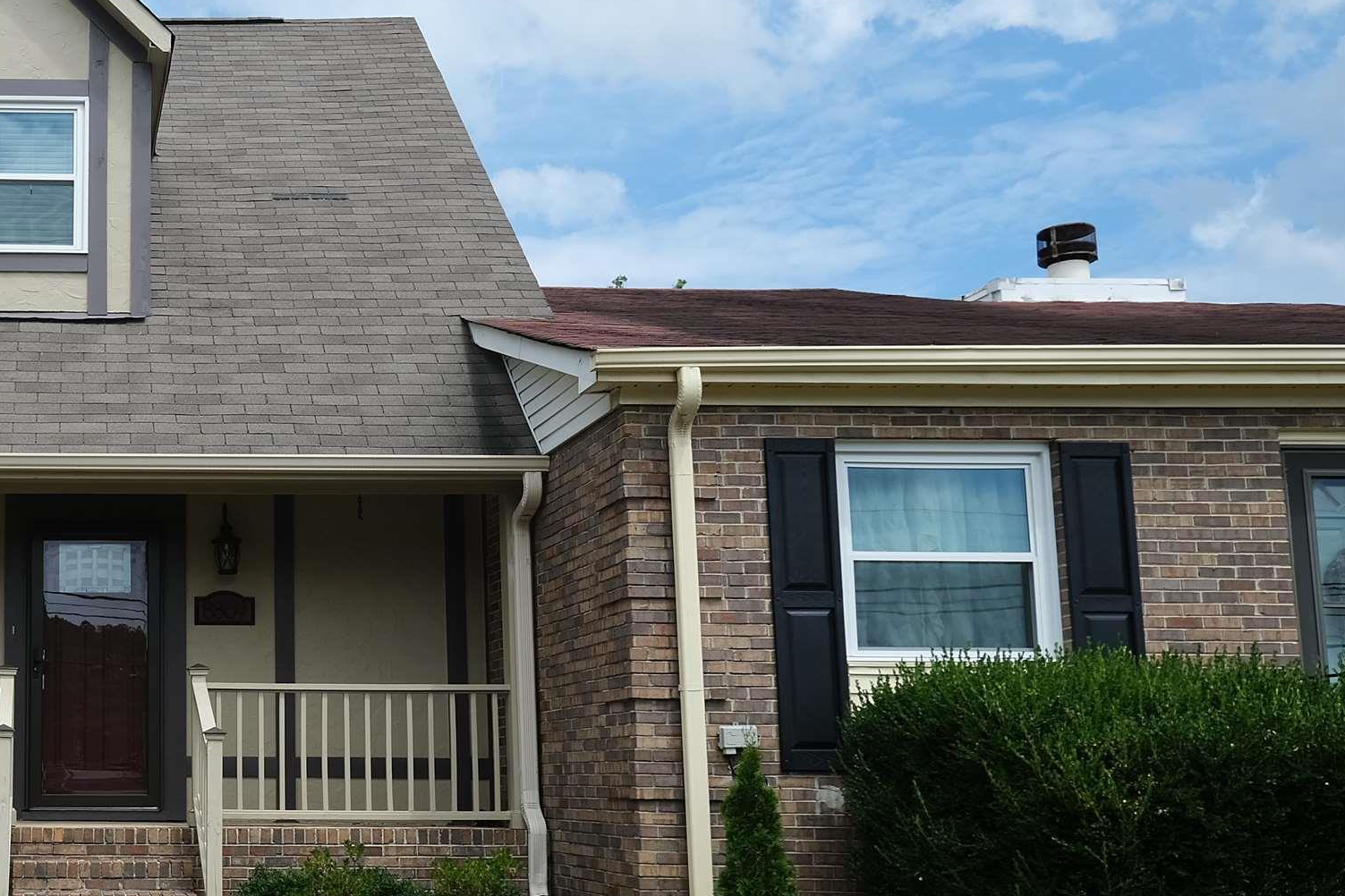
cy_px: 545
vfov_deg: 28.6
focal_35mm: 47
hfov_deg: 37.9
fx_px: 1756
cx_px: 34
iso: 160
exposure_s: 1/600
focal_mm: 15
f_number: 5.6
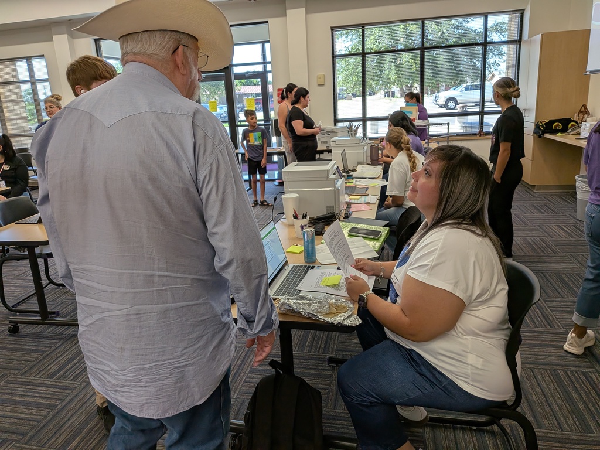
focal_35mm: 24
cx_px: 300
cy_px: 225
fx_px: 416
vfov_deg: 56.8
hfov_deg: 71.6
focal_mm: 4.53
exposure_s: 1/120
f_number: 1.7
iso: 39
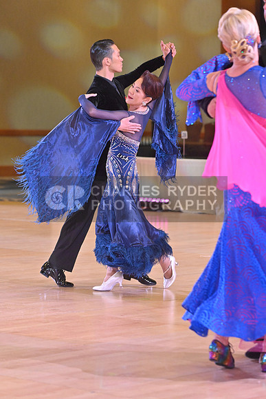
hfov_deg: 10.6
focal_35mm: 130
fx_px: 1440
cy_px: 200
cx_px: 133
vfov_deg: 15.8
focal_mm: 130
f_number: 5
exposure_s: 1/400
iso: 5000
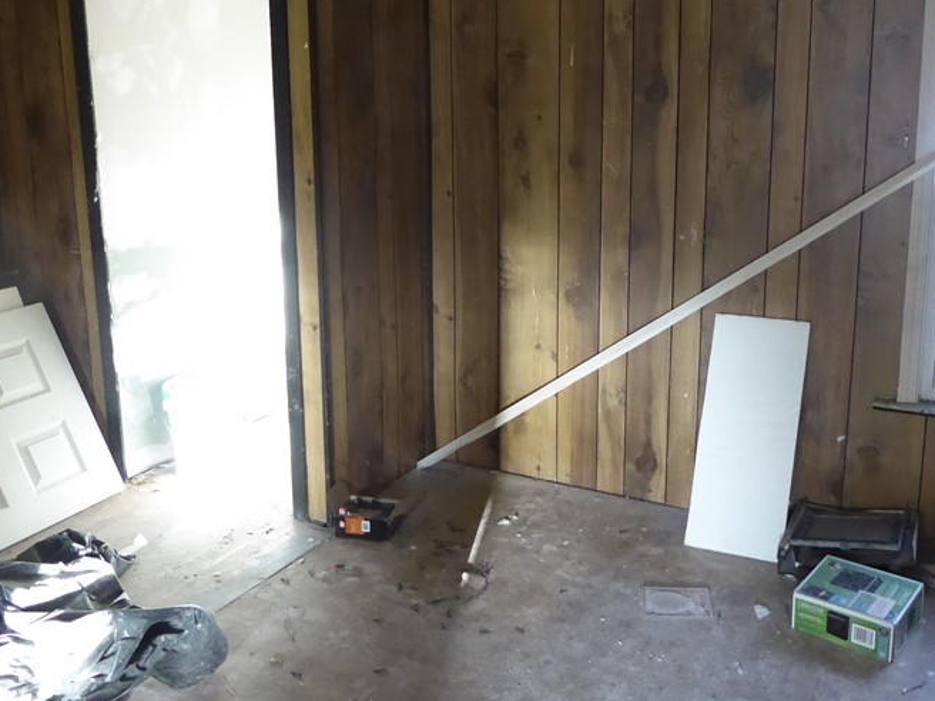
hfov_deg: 47.7
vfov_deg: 36.7
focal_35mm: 39
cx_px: 543
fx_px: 1053
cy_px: 275
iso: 800
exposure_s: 1/25
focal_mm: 4.3
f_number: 3.3
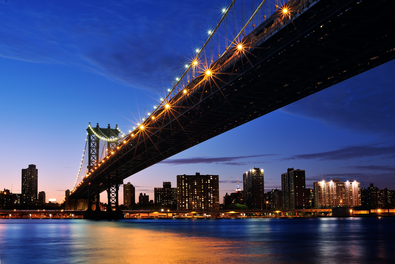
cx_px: 198
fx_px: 384
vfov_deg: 37.9
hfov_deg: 54.4
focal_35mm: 35
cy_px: 132
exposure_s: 10
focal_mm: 35
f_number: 9
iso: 100
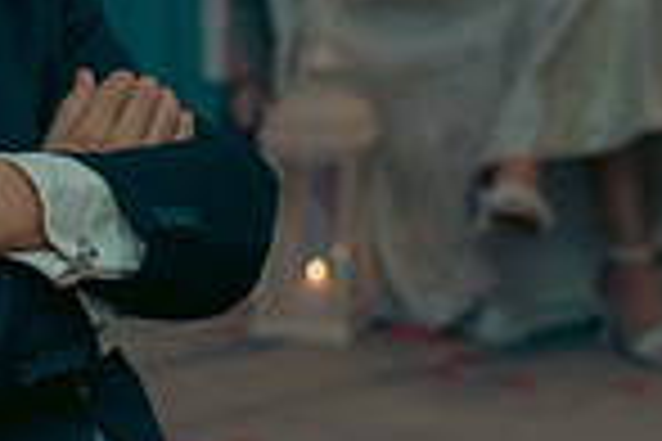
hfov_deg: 8.9
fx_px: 4137
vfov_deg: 6.1
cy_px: 322
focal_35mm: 225
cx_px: -392
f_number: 3.5
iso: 2500
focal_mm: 57
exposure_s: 1/160
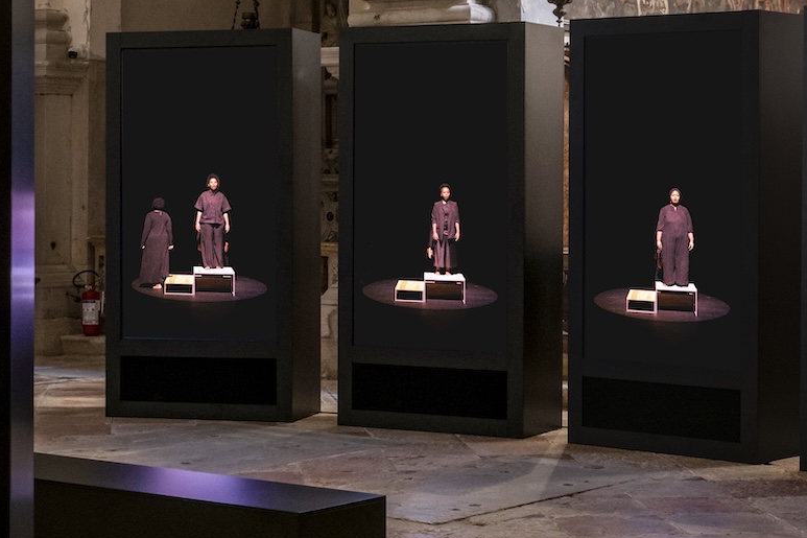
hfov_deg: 23.1
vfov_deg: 15.5
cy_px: 185
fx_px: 1972
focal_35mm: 88
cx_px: 406
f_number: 13
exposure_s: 1.6
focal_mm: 34
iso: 400
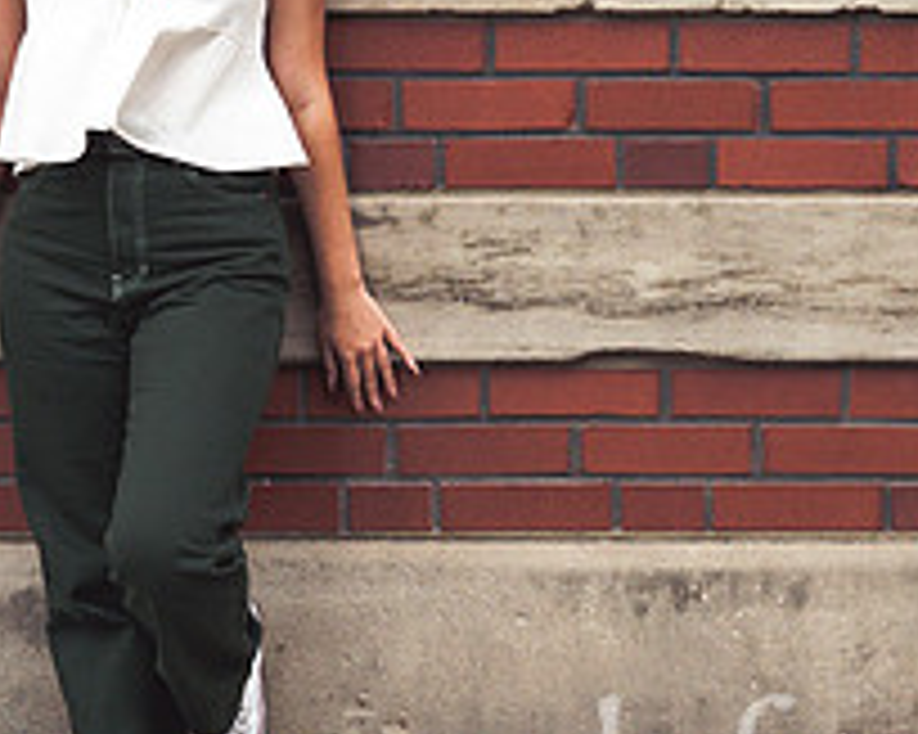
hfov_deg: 17.3
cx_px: 648
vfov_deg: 13.8
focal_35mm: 111
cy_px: 196
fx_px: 3014
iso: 800
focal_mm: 20
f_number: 3.3
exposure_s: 1/500
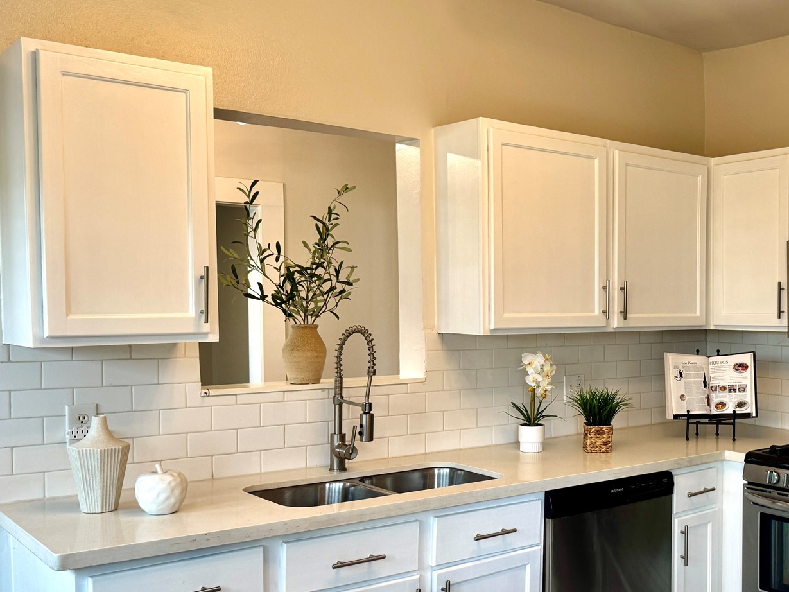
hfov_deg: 44.6
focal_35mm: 40
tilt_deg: -3.0
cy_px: 346
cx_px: 629
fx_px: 912
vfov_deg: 35.9
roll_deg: -0.3
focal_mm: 6.76
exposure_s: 1/120
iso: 100
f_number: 1.78
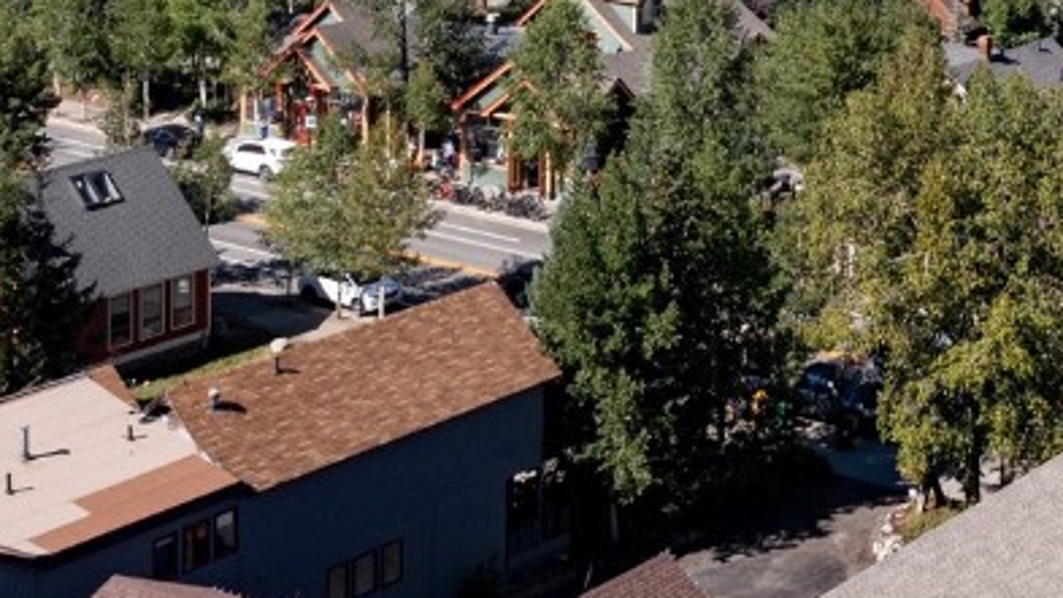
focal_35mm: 86
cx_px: 1070
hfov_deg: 23.7
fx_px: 2424
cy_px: -317
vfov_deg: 13.2
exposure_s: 1/30
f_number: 5
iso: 100
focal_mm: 10.26
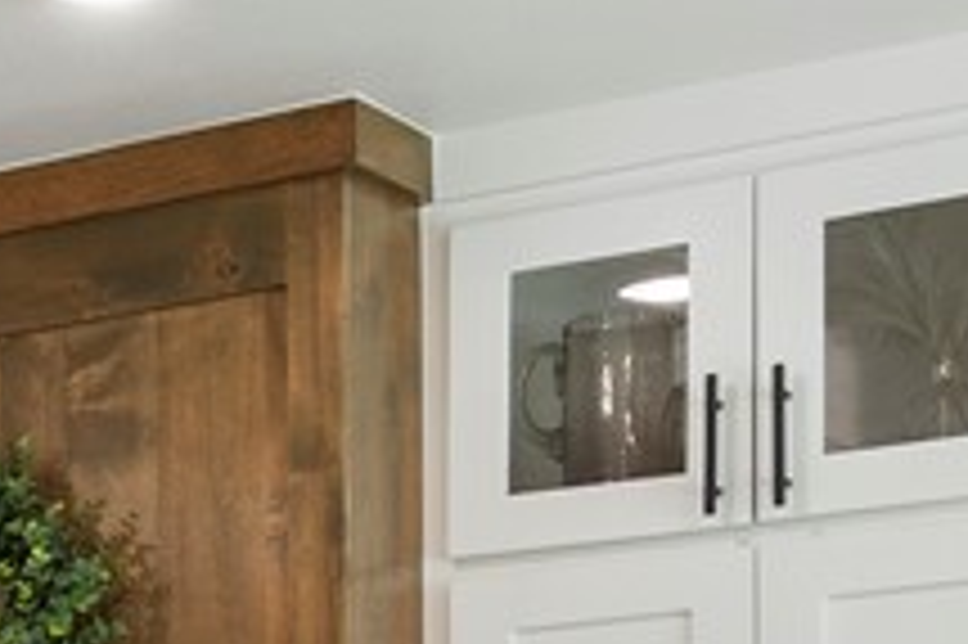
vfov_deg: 10.3
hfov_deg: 12.8
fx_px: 3385
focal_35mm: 126
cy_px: 1155
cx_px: -1303
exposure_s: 1/40
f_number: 9
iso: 320
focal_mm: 17
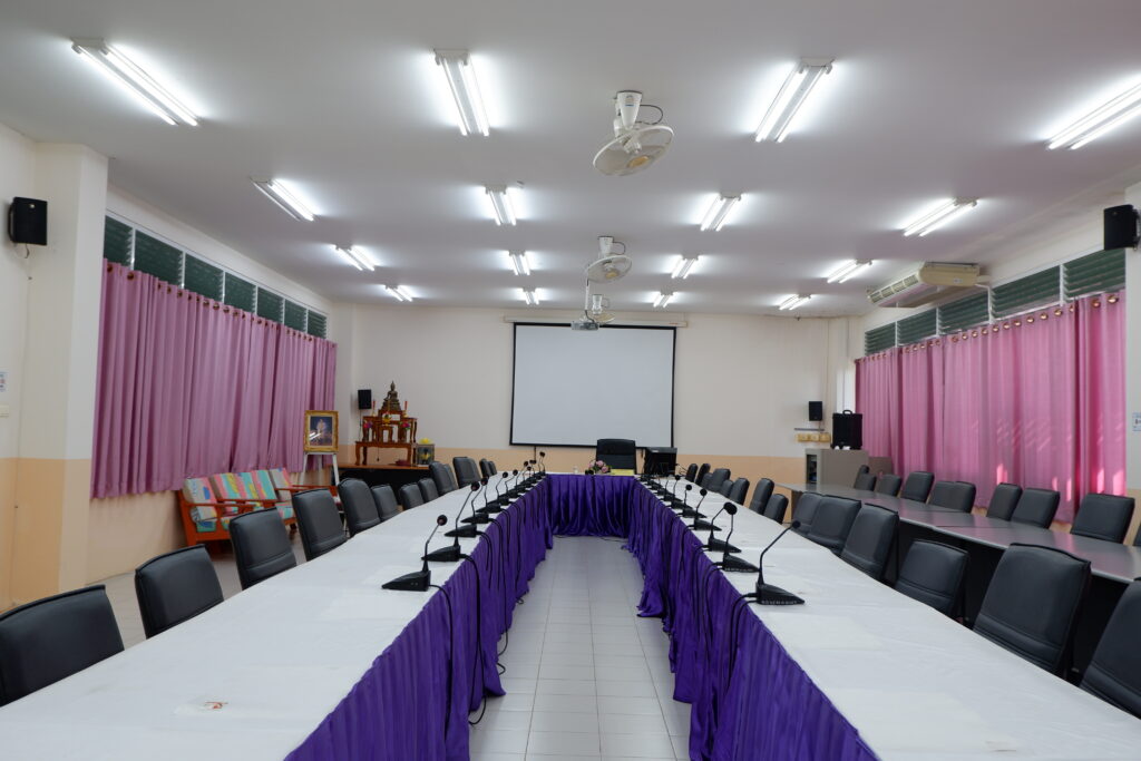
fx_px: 951
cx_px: 570
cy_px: 380
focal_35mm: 30
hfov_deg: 61.9
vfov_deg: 43.6
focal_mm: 20.3
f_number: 4.2
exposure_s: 1/45
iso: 200
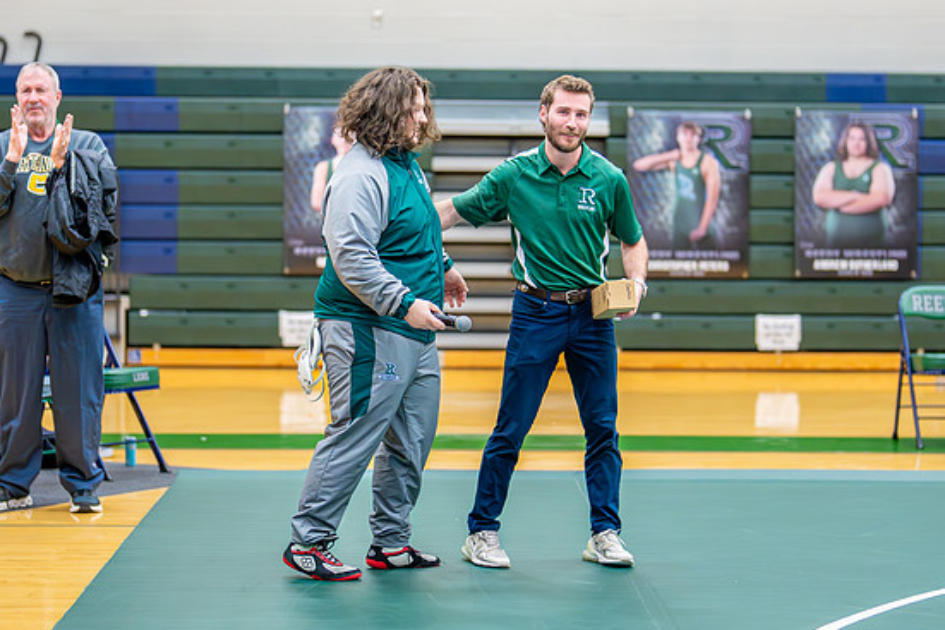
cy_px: 310
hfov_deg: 19.3
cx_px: 489
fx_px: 2782
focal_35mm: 106
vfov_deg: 12.9
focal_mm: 50
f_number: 1.2
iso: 1250
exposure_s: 1/1000
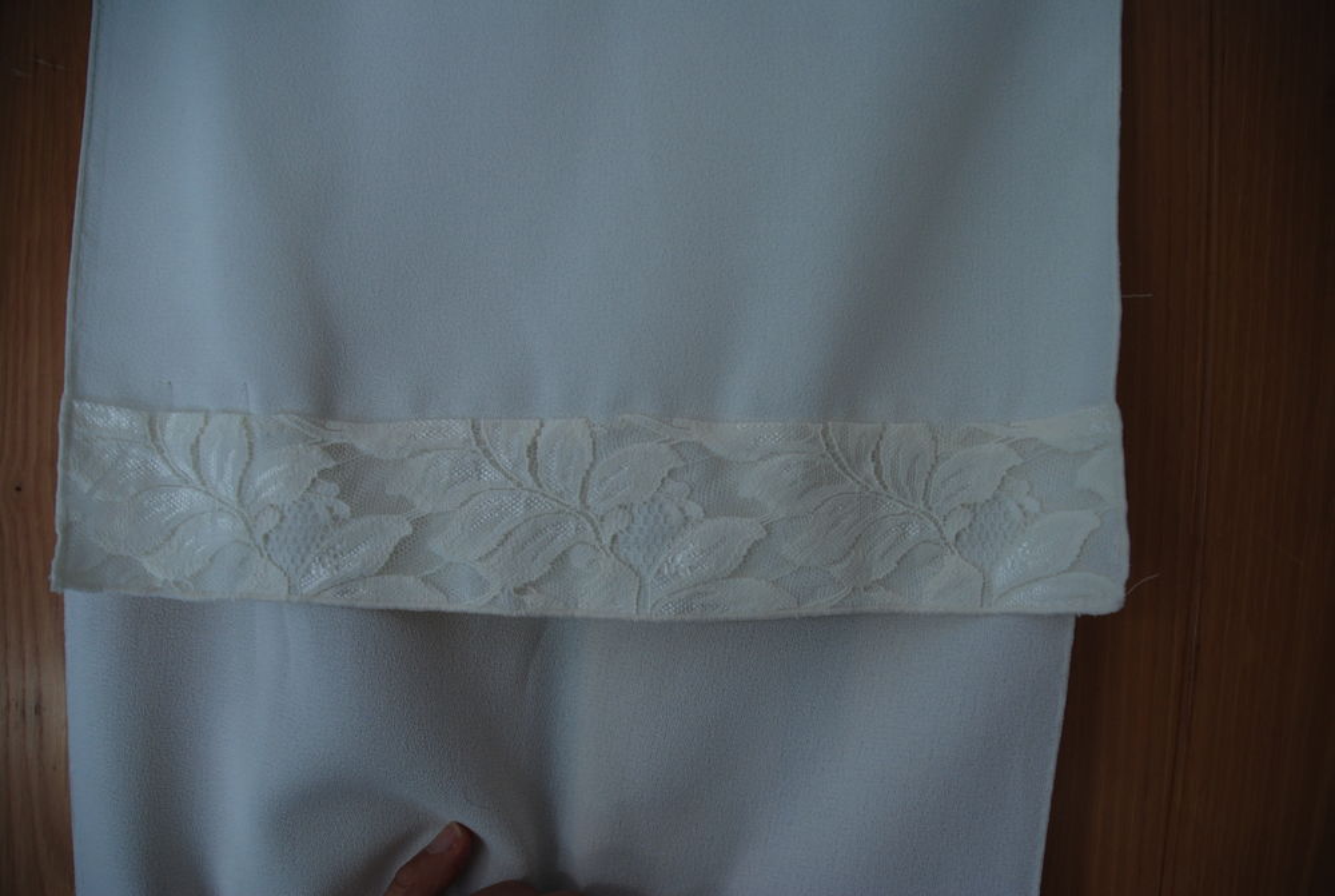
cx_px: 668
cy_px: 448
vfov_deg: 48.1
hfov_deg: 67.3
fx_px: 1003
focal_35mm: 27
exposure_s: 1/125
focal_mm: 18
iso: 250
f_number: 3.5
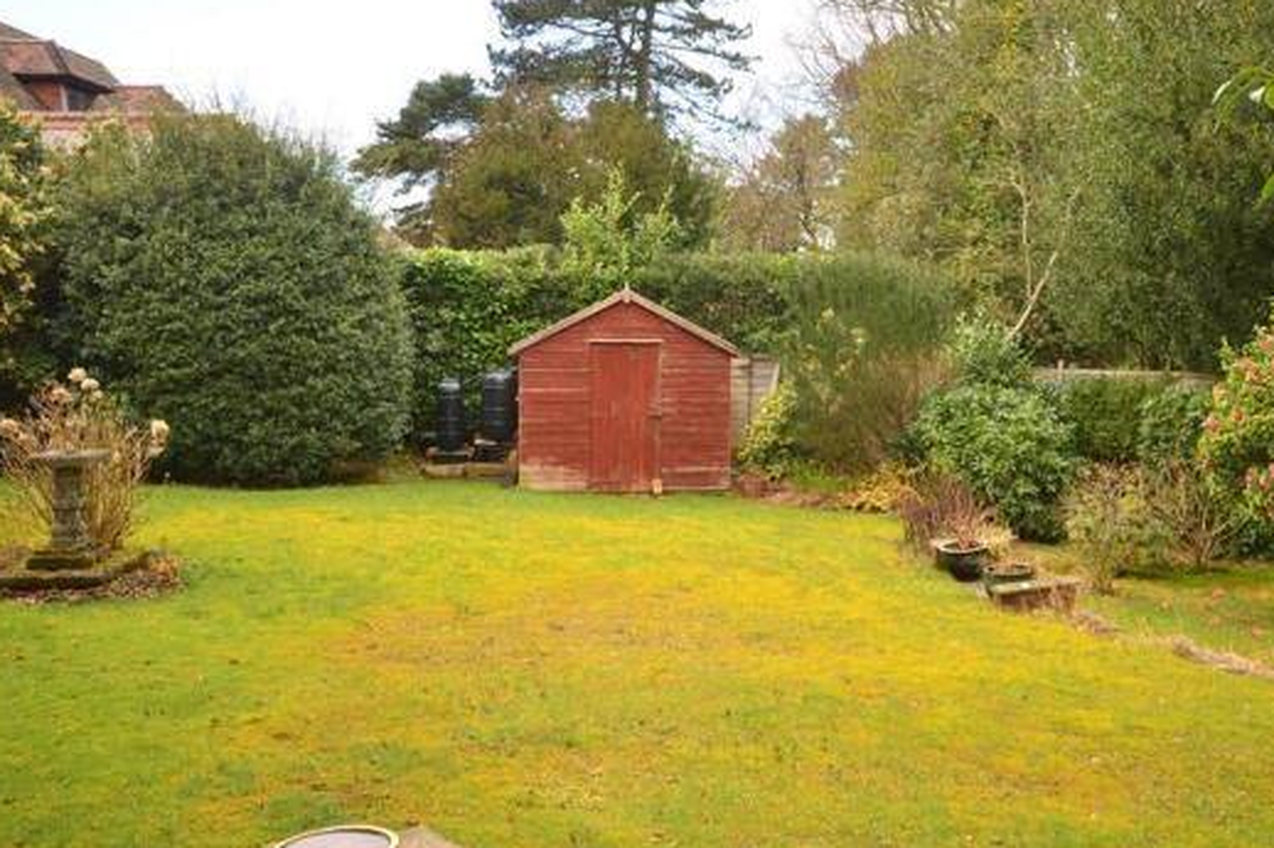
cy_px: 367
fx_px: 1344
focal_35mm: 38
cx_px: 760
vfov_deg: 35.0
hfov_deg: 50.4
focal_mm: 20
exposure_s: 1/160
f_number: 7.1
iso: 400
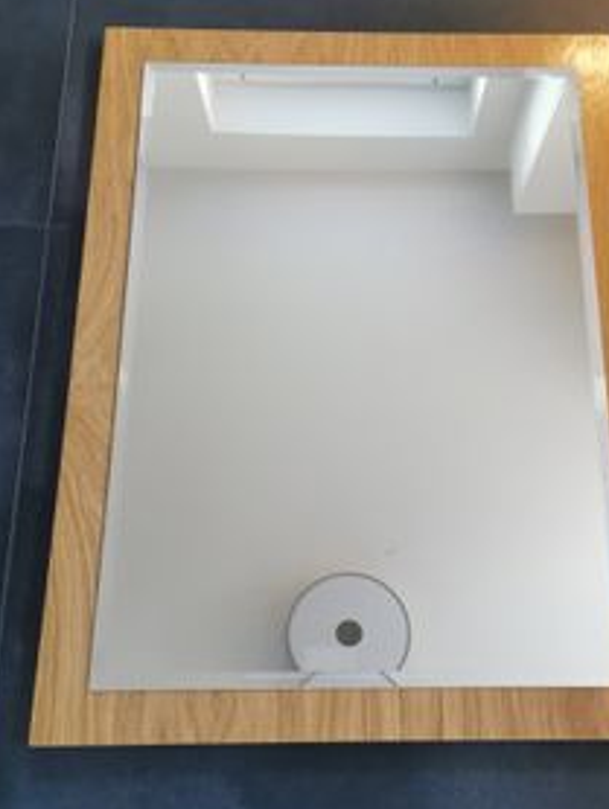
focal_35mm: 34
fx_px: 796
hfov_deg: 41.6
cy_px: 416
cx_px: 372
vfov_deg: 53.9
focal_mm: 5.58
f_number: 1.8
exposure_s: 1/69
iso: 500
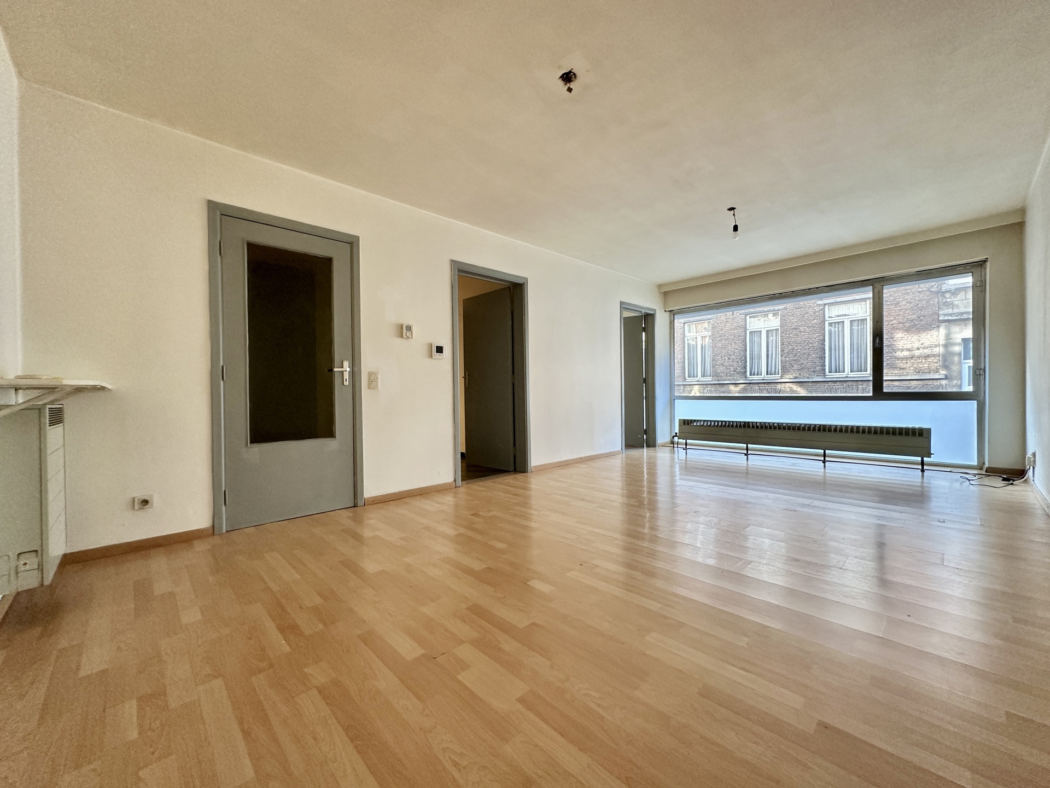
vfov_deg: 85.7
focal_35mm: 14
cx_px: 525
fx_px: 425
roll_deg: +0.4
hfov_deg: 102.1
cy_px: 394
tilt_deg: -0.7
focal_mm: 2.22
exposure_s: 1/100
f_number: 2.2
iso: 250
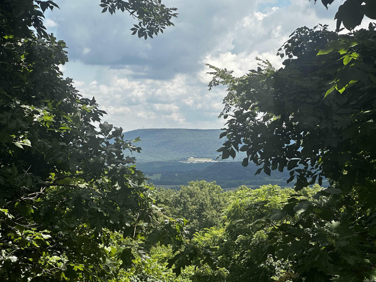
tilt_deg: +0.2
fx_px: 836
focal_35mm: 77
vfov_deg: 19.1
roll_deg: -1.0
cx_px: 188
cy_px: 141
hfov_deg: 25.3
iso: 32
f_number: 2.8
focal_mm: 9
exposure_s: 1/475
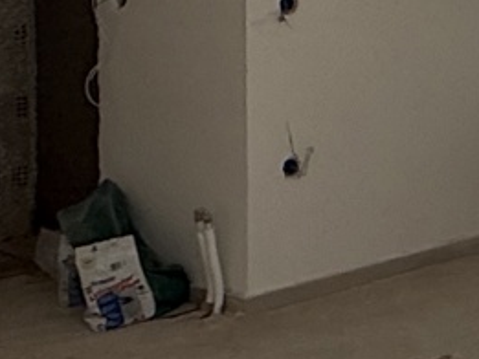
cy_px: -132
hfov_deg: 15.4
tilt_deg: +2.4
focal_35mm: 103
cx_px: 949
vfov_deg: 13.7
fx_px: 1426
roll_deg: +0.9
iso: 64
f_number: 2.2
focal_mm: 2.22
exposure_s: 1/596
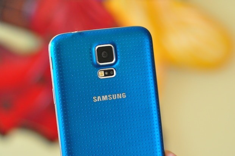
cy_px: 78
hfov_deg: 27.0
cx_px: 118
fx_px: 489
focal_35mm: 75
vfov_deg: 18.1
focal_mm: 50
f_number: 3.5
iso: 1600
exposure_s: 1/50
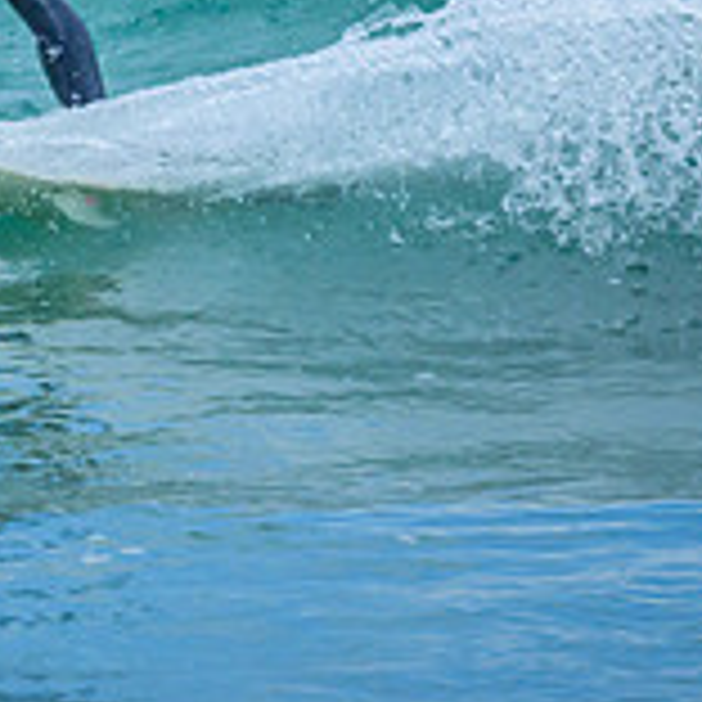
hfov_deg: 0.5
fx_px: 79707
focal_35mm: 3474
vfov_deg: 0.5
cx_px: -417
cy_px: -281
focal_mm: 800
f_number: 6.3
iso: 450
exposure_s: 1/2500
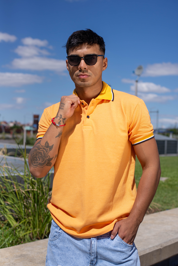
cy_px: 133
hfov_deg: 27.0
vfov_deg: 39.6
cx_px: 89
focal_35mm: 50
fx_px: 370
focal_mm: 50
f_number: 4
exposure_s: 1/4000
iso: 160
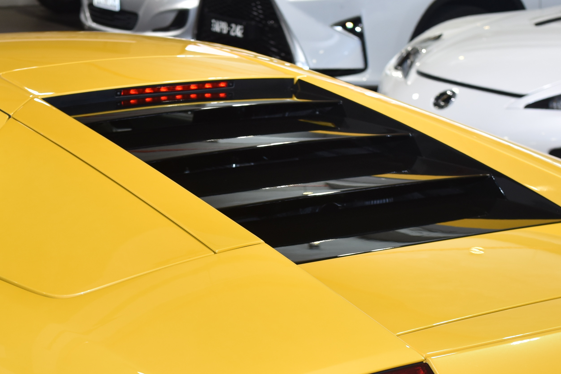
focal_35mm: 103
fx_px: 1605
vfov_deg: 13.1
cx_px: 222
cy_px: 372
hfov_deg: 19.8
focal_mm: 35
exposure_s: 1/50
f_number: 4
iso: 320
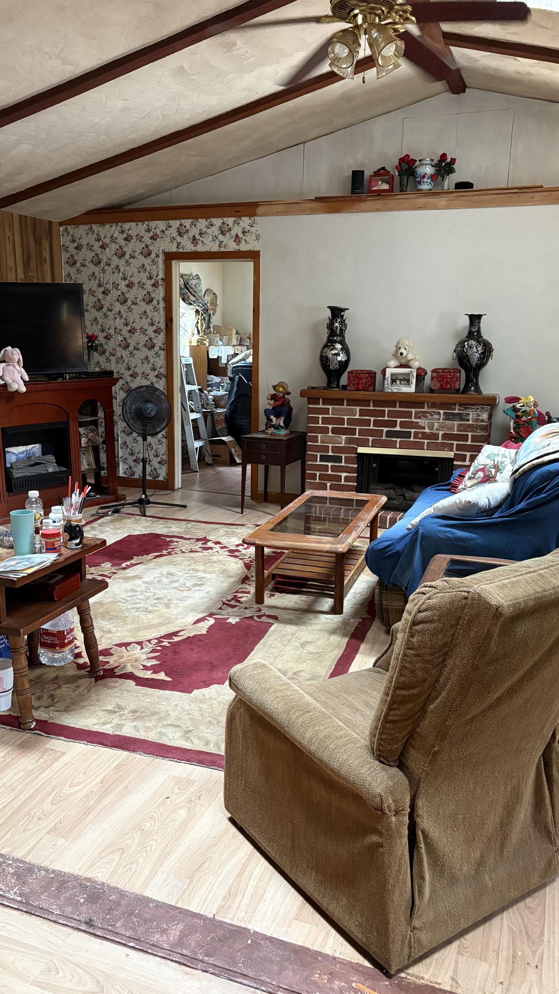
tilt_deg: -11.3
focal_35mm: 29
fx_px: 764
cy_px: 487
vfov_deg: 66.1
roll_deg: -0.6
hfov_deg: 40.2
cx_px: 267
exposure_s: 1/42
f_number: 1.6
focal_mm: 5.96
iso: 500
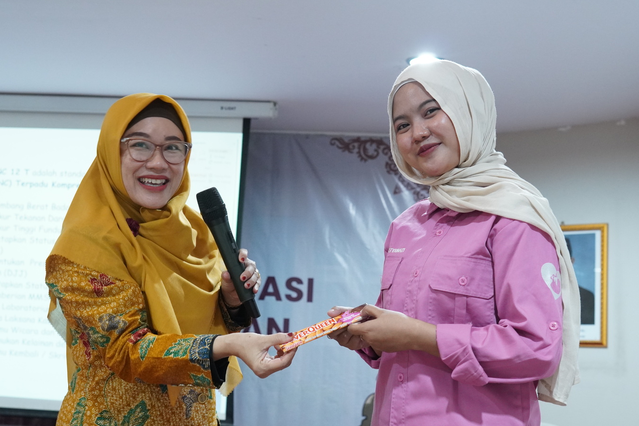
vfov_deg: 23.2
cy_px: 236
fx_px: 1039
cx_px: 295
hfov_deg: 34.2
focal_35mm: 59
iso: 2500
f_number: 4
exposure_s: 1/60
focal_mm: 35
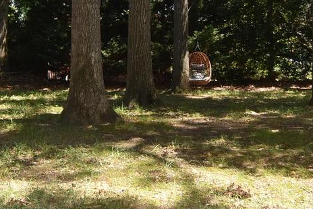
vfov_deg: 22.1
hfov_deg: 32.9
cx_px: 115
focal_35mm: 61
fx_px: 527
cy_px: 36
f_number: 9
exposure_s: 1/200
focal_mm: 13
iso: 400
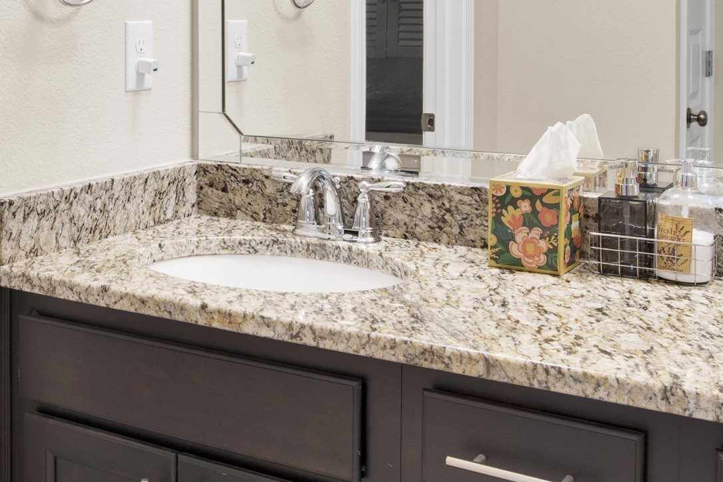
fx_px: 1024
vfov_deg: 25.4
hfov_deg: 37.1
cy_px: 21
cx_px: 117
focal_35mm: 51
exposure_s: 1/4
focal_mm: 18
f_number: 11
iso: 200
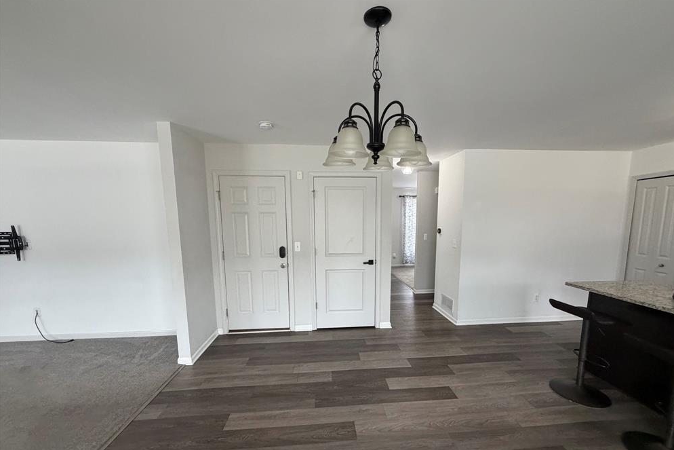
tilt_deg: -8.5
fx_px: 281
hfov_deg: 100.4
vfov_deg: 76.9
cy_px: 257
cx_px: 346
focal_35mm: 15
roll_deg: +0.4
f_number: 2.2
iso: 320
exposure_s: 1/121
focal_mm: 2.22
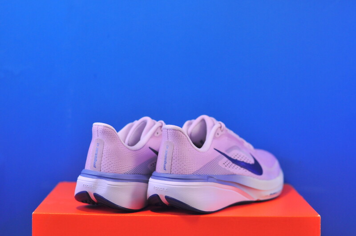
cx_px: 178
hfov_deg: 27.0
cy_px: 118
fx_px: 741
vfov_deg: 18.1
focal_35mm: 75
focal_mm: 50
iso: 250
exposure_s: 1/320
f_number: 2.5
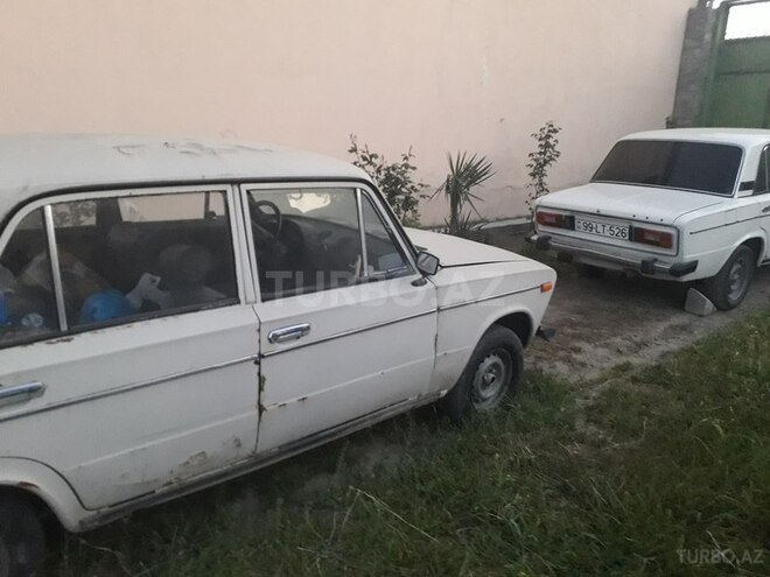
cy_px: 288
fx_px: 601
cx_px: 385
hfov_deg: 65.3
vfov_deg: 51.4
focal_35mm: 27
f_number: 1.9
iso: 400
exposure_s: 1/20
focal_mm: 3.6
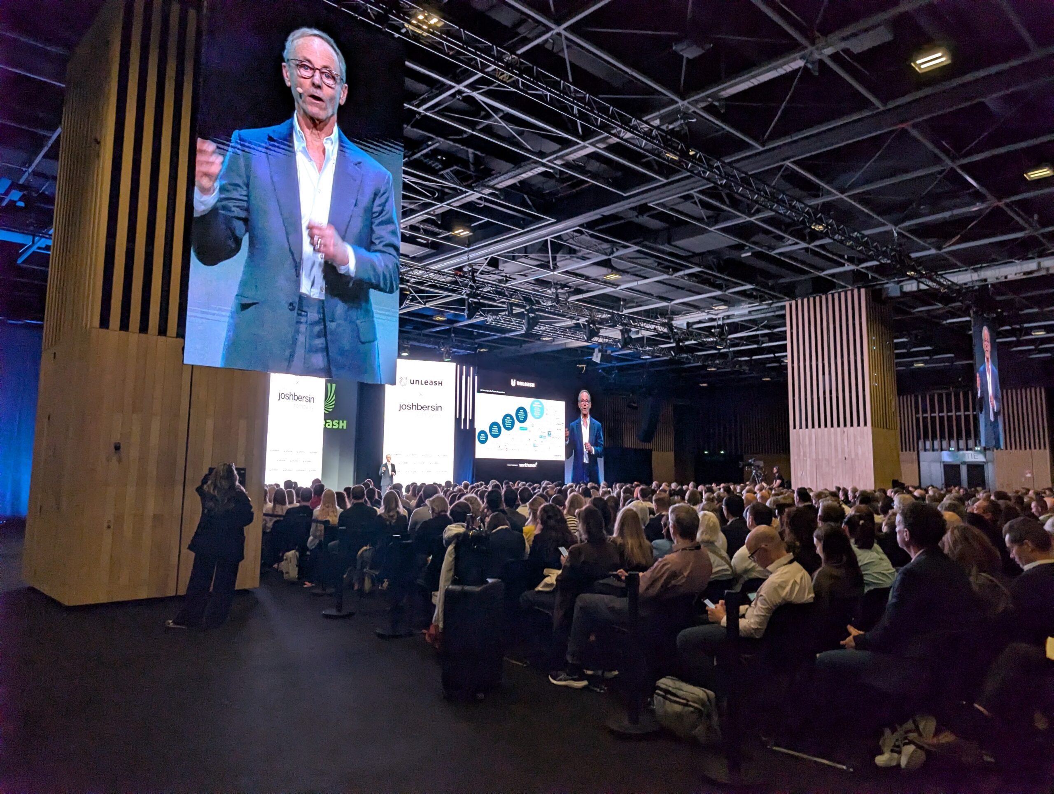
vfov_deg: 56.9
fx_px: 732
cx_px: 527
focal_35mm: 24
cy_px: 397
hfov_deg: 71.5
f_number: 1.68
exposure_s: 1/133
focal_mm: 6.9
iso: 246
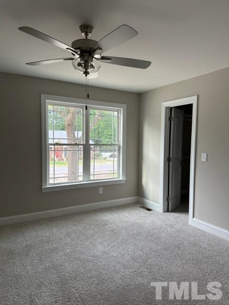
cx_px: 114
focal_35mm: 24
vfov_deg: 71.6
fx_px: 212
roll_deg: -2.1
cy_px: 152
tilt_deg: -4.2
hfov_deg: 56.8
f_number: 1.78
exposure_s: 1/121
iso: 160
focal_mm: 6.86
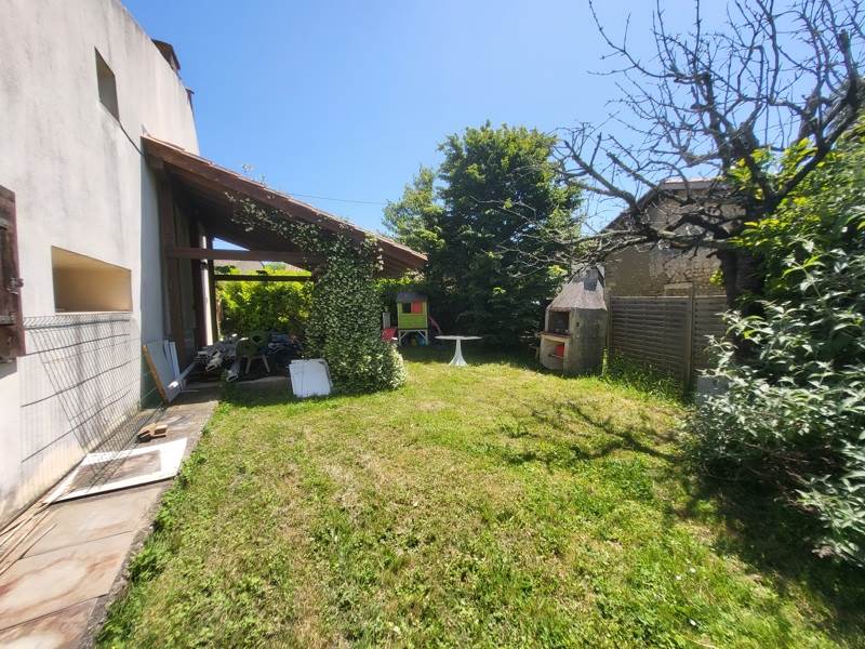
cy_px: 324
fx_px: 325
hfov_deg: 106.2
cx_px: 432
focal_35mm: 13
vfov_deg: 89.9
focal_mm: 1.74
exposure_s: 1/724
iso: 32
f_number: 2.2
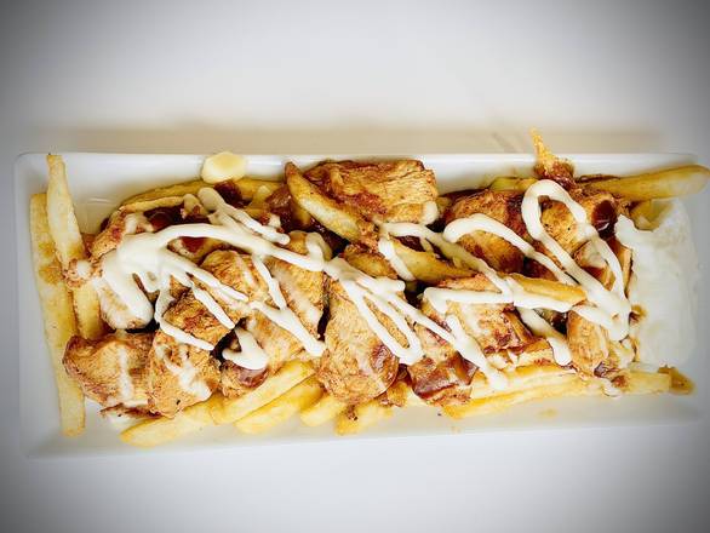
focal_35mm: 48
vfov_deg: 30.3
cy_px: 266
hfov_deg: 39.6
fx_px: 985
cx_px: 355
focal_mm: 6.86
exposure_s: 1/577
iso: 64
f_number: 1.78
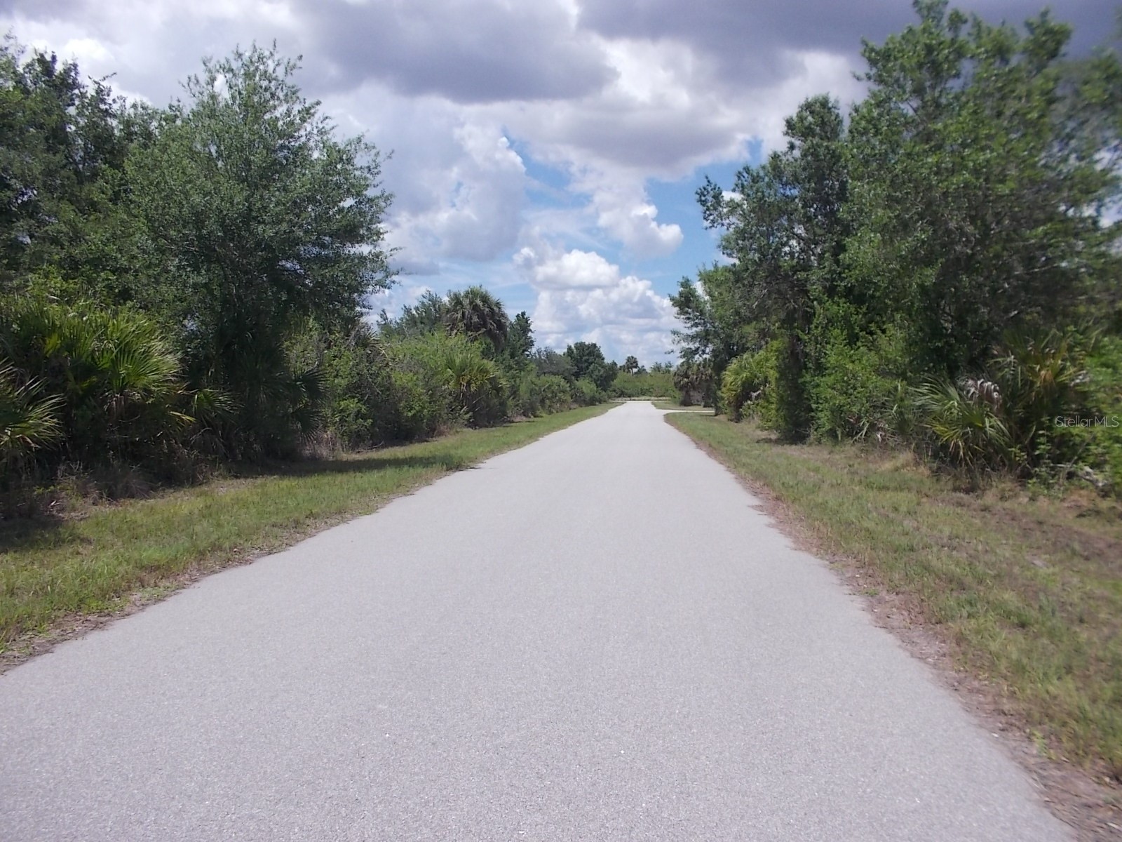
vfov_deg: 48.2
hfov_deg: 61.7
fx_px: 940
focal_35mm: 29
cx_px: 561
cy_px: 421
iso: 80
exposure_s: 1/1000
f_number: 3.3
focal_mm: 4.1
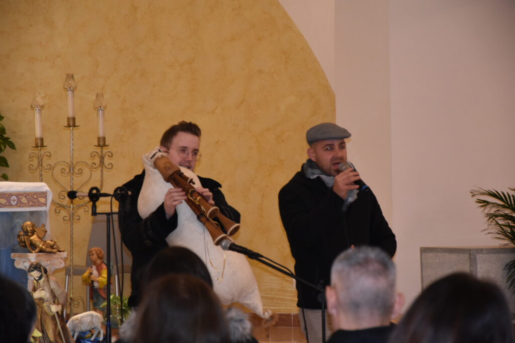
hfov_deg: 13.0
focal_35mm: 158
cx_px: 258
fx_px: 2253
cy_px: 172
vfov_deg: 8.7
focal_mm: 105
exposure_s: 1/80
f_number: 5.6
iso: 1600
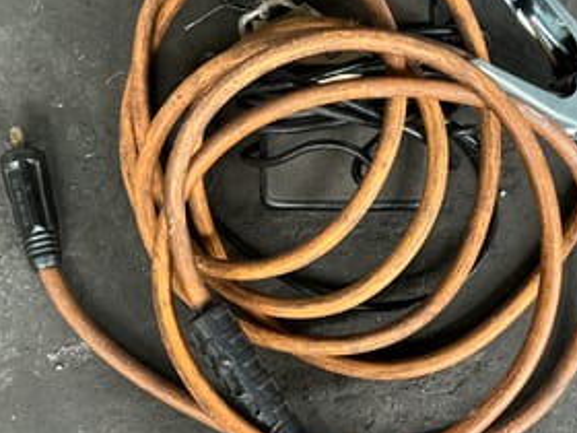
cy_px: 213
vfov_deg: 29.1
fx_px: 833
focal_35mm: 50
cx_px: 313
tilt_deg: -75.5
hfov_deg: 38.2
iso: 160
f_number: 1.8
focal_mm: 3
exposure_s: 1/60
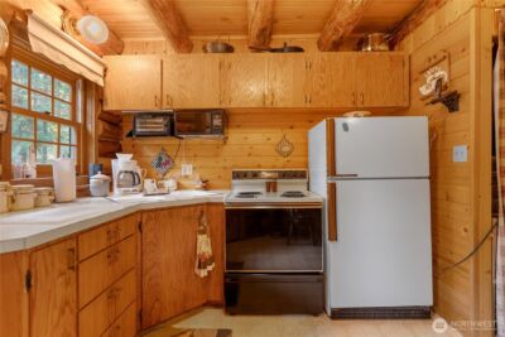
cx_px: 252
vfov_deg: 71.8
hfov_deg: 94.6
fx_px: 233
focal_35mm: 17
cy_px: 168
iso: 800
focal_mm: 16.6
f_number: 2.8
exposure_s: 1/15
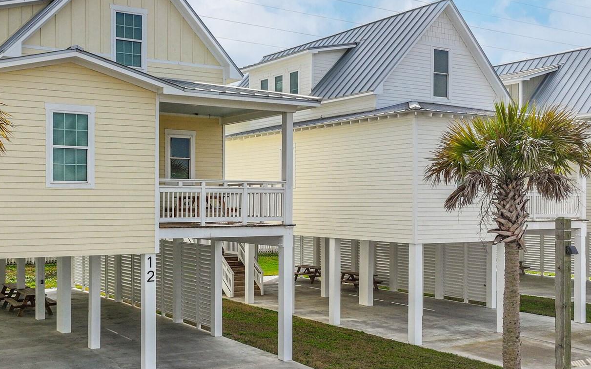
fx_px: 693
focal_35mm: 43
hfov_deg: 45.5
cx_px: 199
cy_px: 208
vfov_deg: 29.8
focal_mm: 12.29
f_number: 5.6
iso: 100
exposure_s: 1/1000
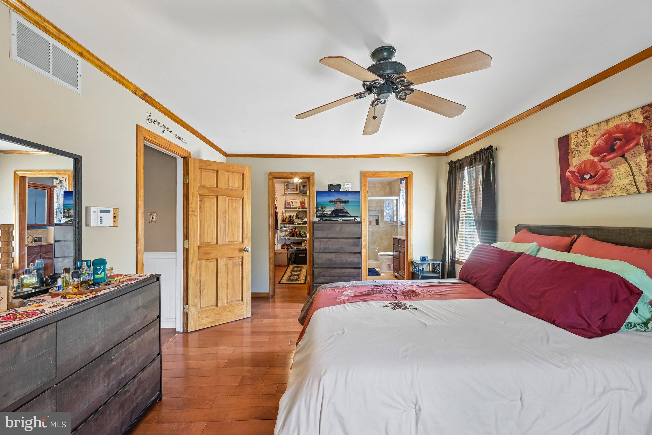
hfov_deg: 104.3
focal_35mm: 14
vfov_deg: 81.2
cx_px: 326
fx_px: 254
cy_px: 218
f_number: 8
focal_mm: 14
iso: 400
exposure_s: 1/3.33
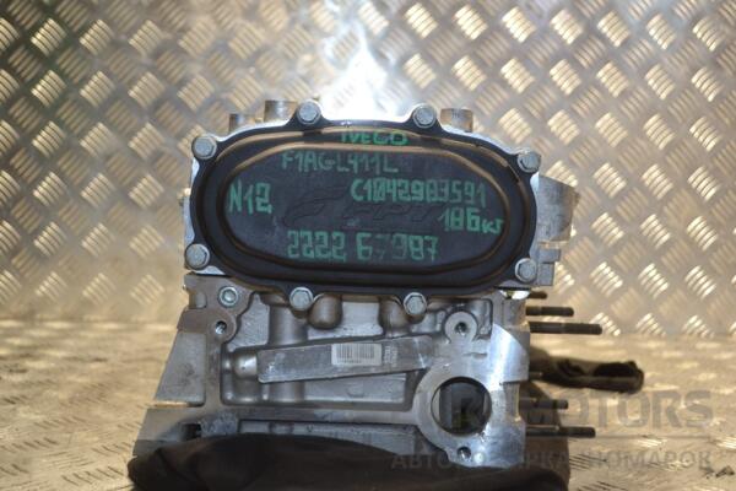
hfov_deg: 43.6
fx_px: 920
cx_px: 368
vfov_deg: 29.9
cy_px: 246
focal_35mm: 45
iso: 450
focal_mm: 30
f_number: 4.5
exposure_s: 1/60
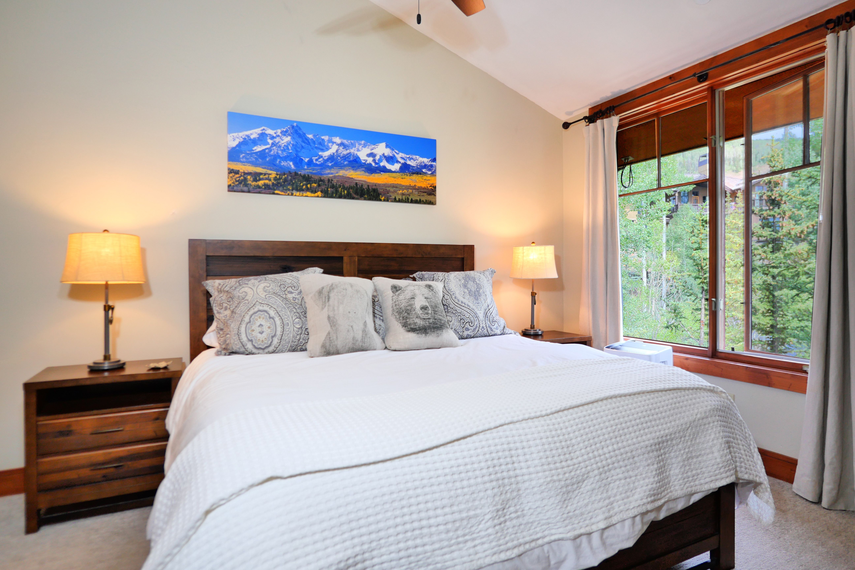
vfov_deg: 67.4
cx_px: 428
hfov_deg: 90.0
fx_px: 427
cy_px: 285
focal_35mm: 18
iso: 800
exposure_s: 1/320
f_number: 2.8
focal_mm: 9
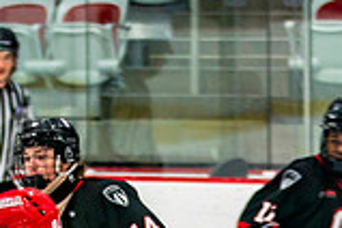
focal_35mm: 617
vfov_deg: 2.2
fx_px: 5861
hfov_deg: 3.3
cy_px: 481
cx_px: 33
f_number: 2.8
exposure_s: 1/640
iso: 400
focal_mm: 105
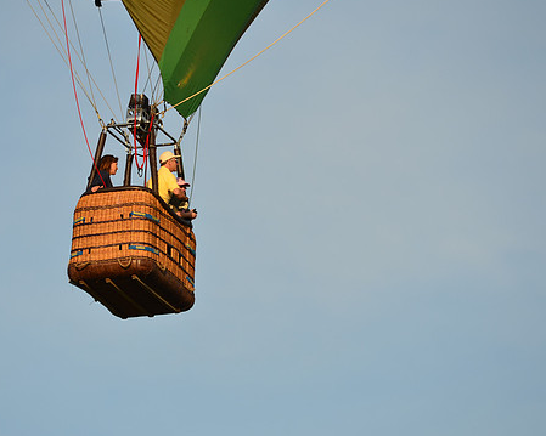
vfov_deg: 4.3
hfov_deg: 5.3
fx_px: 5865
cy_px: 225
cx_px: 218
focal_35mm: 363
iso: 100
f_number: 4
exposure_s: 1/1000
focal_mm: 200
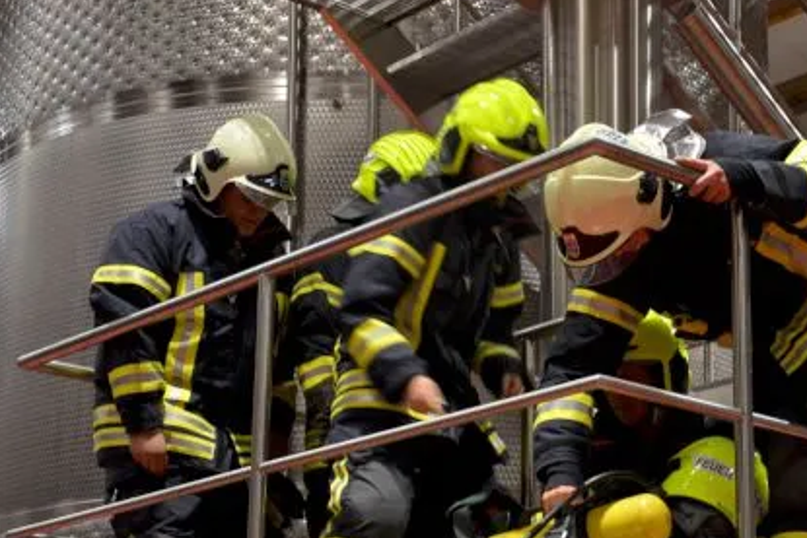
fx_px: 1996
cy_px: 402
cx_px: 515
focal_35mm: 89
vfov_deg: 15.3
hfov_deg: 22.8
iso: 1600
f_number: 4.5
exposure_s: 1/30
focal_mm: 38
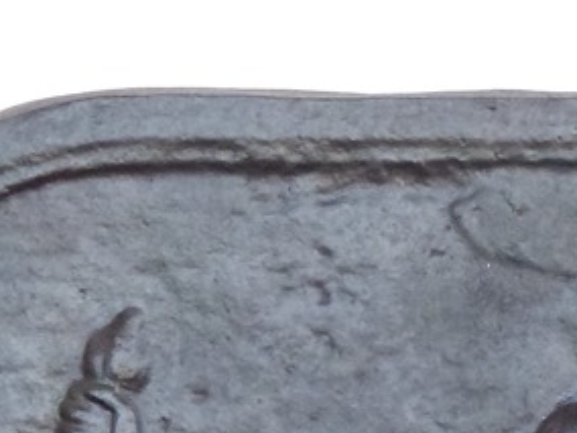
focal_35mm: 173
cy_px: 852
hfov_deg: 11.3
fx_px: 2884
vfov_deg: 8.2
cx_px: 538
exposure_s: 1/80
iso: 400
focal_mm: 7.4
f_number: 3.9
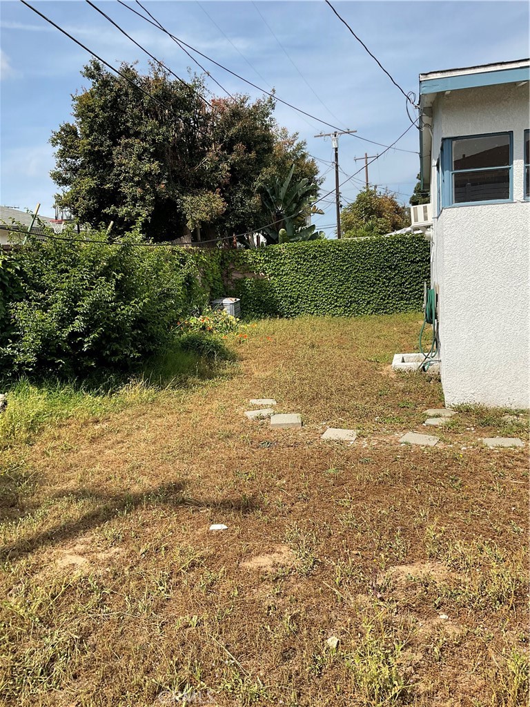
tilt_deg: -8.9
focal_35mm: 29
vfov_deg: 61.7
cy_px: 354
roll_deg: +4.7
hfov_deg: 48.2
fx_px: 592
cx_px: 265
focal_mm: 3
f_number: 1.8
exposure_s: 1/1490
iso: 16
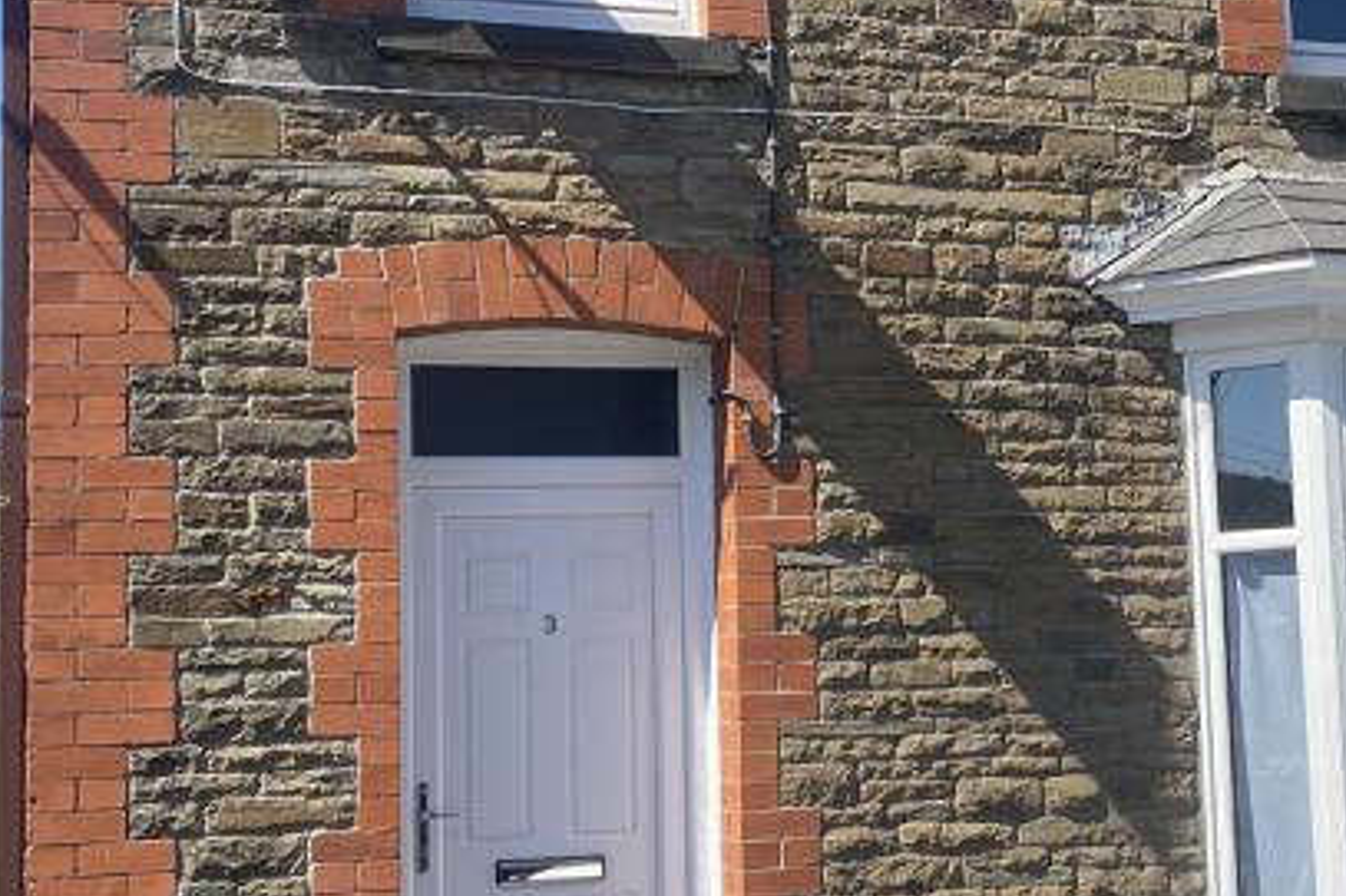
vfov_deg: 20.0
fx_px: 2541
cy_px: 400
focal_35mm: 68
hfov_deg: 29.3
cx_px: 989
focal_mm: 4.25
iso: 32
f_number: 1.8
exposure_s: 1/1996
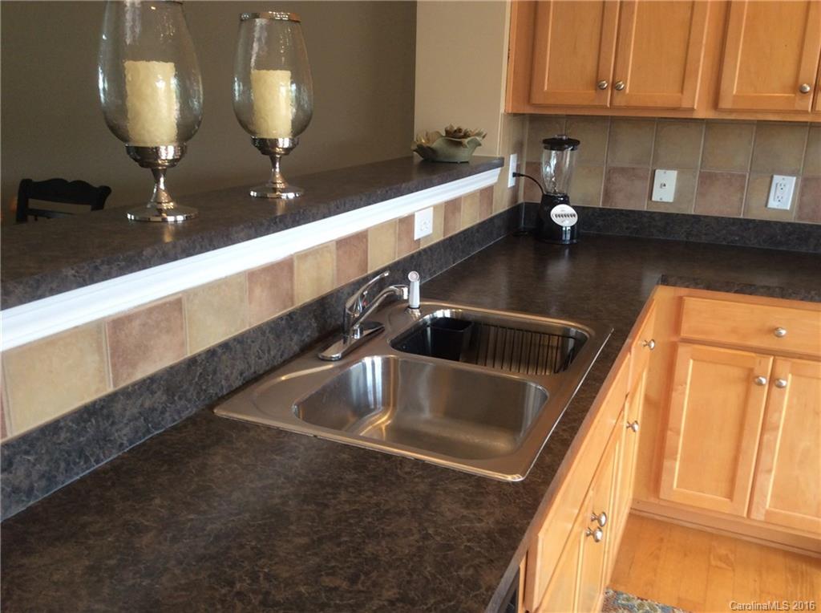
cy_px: 306
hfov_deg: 56.9
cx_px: 410
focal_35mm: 32
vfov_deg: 44.0
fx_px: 758
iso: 50
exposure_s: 1/24
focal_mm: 3.3
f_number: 2.4
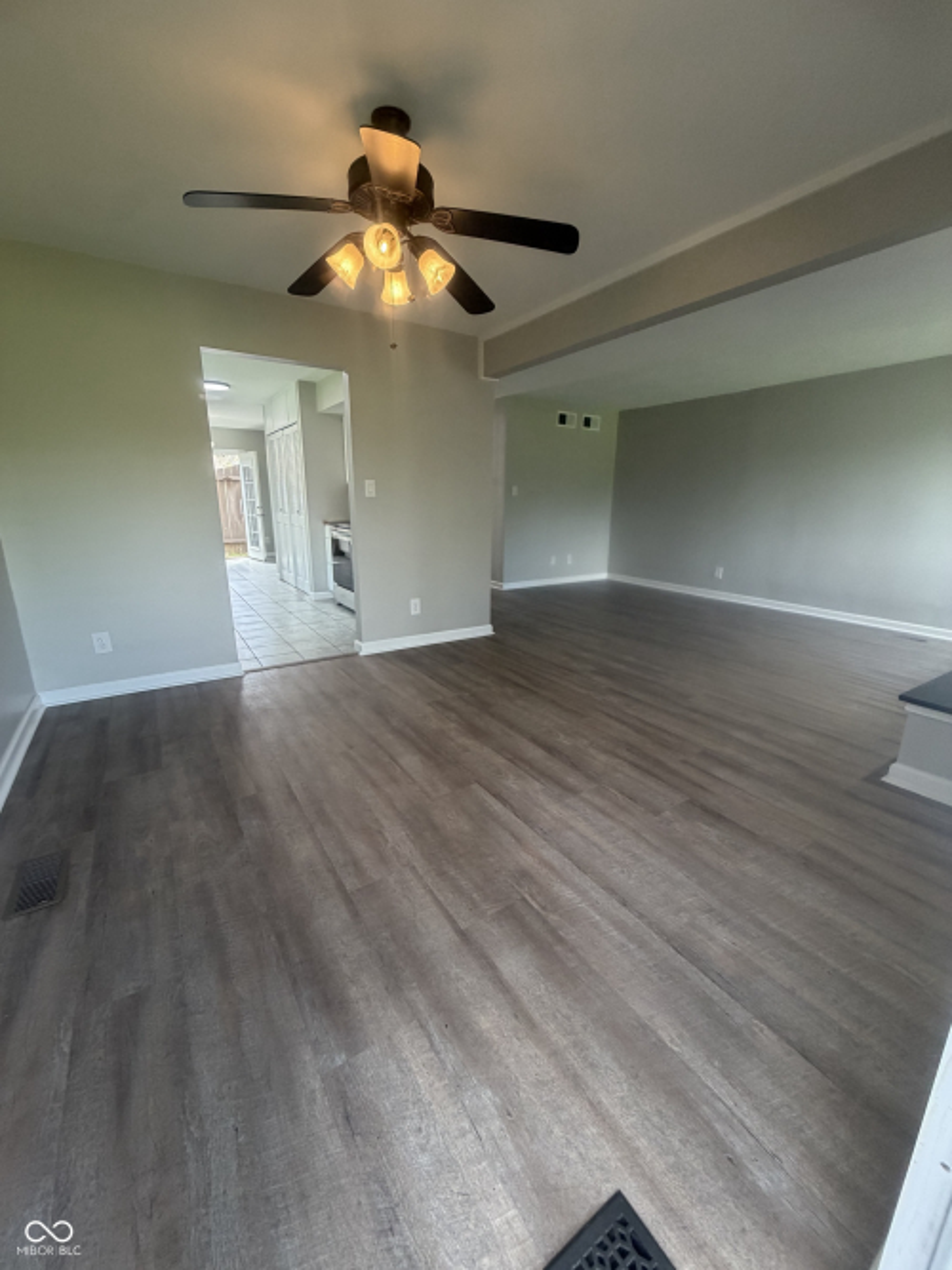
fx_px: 514
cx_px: 476
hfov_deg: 85.7
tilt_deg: -15.7
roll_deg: +0.1
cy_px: 635
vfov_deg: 102.1
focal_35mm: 14
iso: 200
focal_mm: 2.22
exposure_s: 1/120
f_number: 2.2
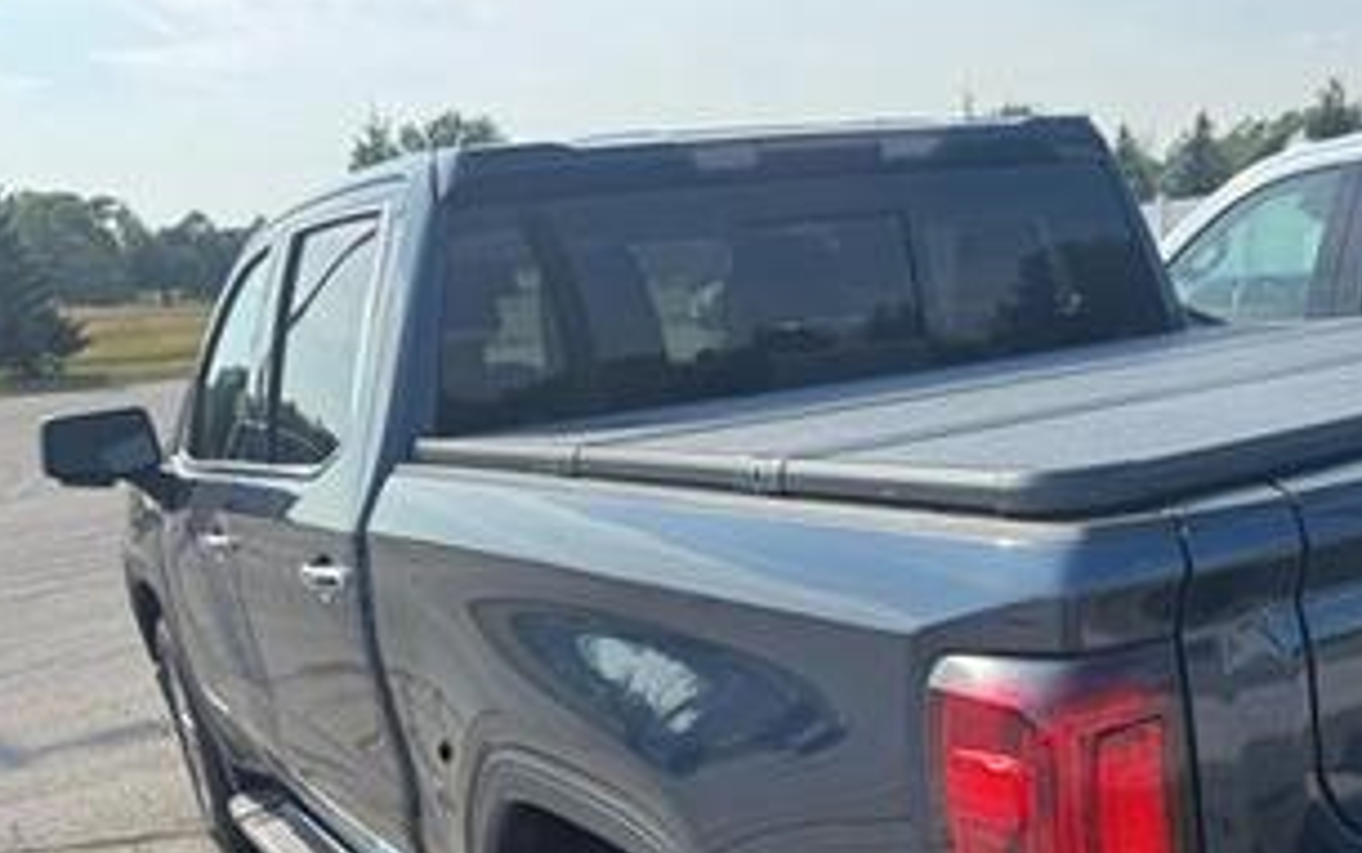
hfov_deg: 45.0
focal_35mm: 42
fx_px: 1560
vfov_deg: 29.1
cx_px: 1072
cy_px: 804
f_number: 1.78
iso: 80
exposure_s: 1/2105
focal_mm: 6.76
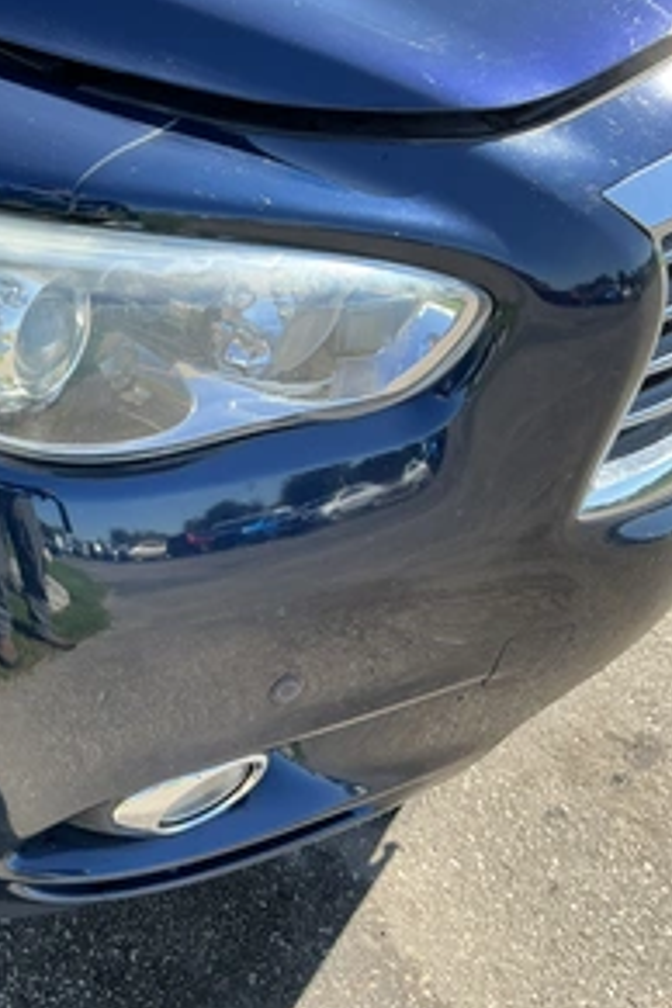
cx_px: 97
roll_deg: -1.6
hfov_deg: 32.1
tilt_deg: -34.6
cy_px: 502
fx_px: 1120
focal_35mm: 40
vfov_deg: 48.5
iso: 25
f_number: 1.8
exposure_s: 1/415
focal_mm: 3
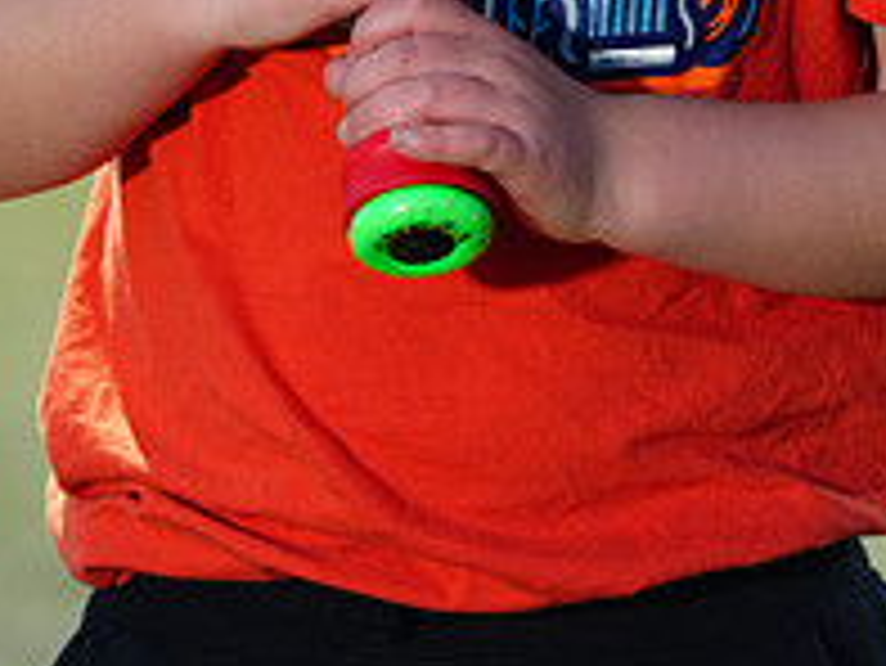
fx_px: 14496
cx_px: 641
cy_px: -572
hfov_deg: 3.5
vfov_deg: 2.6
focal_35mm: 566
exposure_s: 1/250
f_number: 5
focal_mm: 200
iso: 50
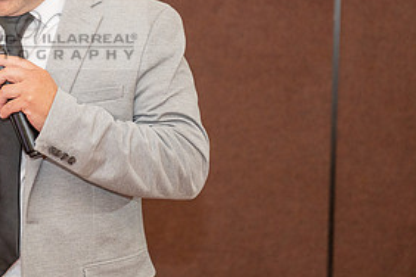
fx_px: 1664
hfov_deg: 14.1
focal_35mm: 144
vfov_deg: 9.5
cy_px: 35
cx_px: 22
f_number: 3.5
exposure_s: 1/125
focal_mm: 70
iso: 800
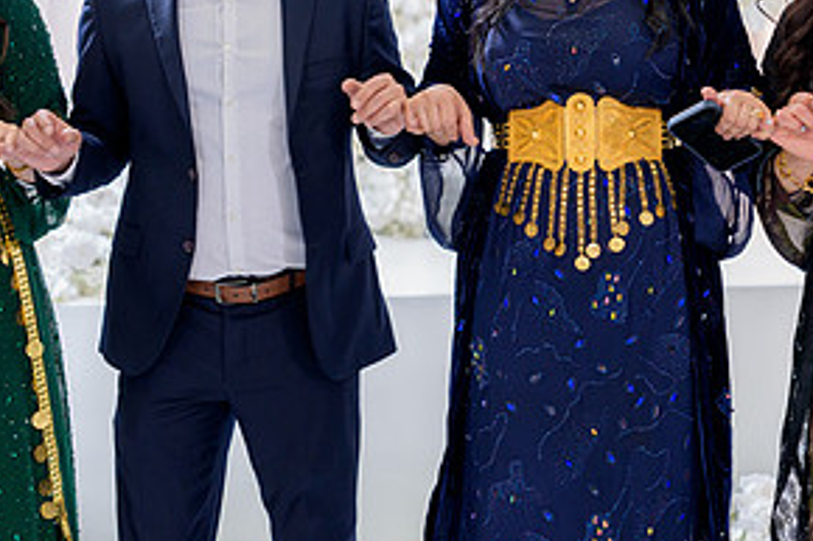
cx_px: 583
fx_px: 2257
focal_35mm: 100
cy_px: 158
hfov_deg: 20.3
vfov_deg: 13.6
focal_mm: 50
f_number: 2
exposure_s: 1/200
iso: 640
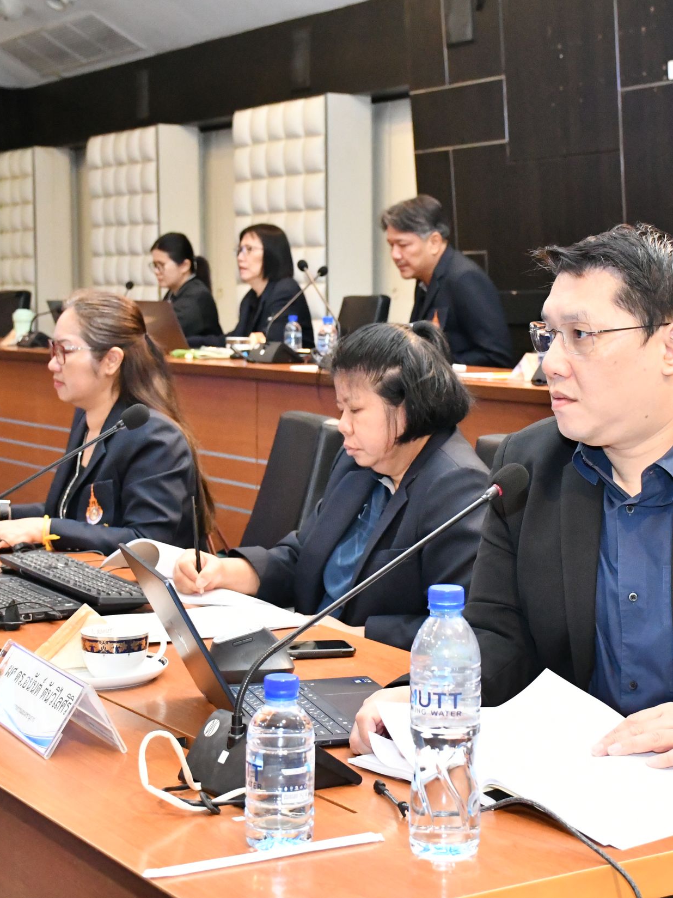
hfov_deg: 21.0
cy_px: 444
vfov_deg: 27.8
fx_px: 1815
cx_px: 430
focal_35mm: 70
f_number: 6.3
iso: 6400
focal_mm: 32
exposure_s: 1/160
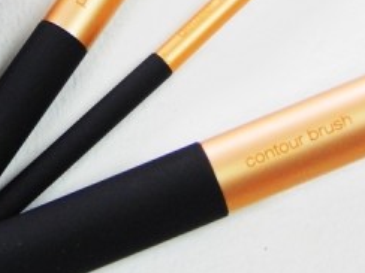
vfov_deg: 4.2
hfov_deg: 5.7
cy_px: -54
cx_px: 109
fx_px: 3680
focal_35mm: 349
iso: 720
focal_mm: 25.3
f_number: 4.9
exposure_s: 1/15
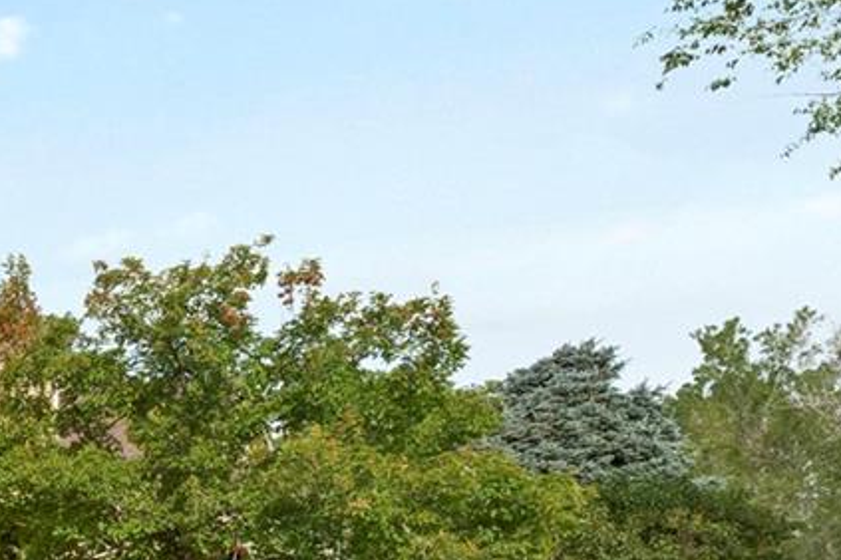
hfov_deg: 22.7
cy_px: 572
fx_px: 1238
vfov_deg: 24.3
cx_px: -642
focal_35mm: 53
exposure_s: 1/400
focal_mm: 14
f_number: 9
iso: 400
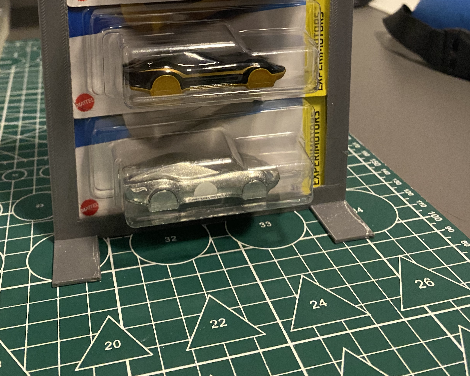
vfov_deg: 33.0
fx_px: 584
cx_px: 199
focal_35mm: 42
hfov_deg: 43.7
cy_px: 7
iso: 500
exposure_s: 1/49
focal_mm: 4.25
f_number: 1.8
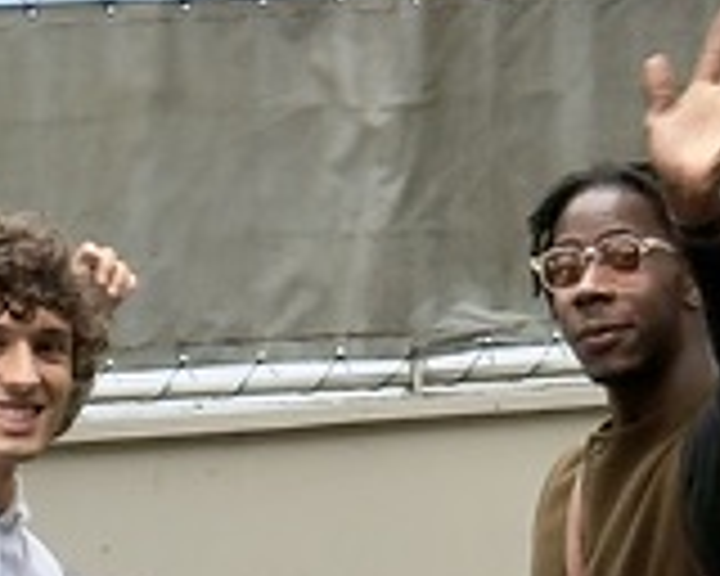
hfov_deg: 6.4
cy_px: -261
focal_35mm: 299
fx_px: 6371
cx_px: -58
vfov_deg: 5.1
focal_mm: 6.76
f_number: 1.78
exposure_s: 1/239
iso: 125
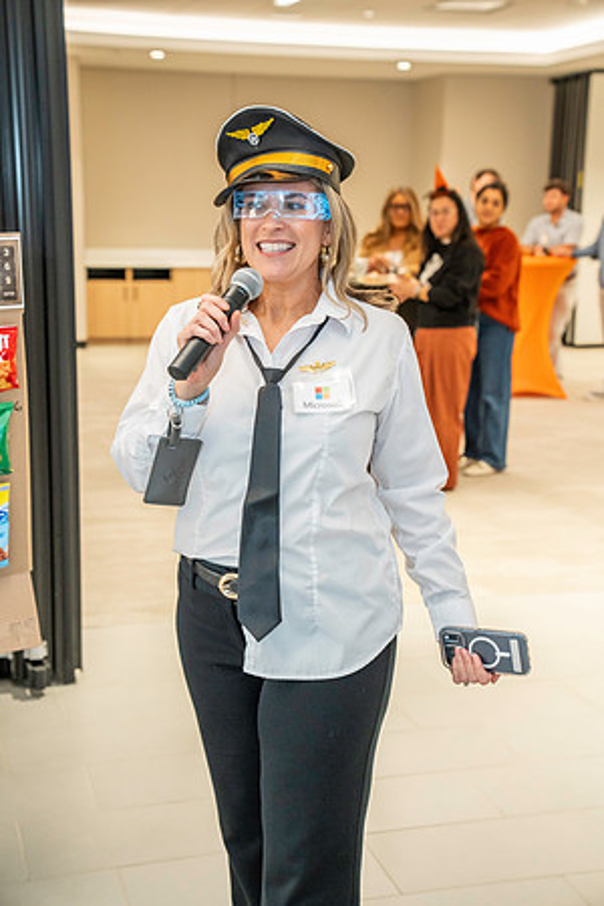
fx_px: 1384
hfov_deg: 24.6
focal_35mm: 55
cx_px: 302
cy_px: 453
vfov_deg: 36.2
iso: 2000
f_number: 4
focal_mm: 55
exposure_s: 1/160
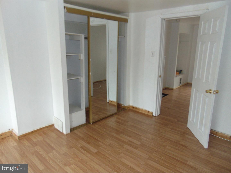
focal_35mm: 25
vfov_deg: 54.9
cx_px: 116
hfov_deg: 69.4
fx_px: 167
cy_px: 86
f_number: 3
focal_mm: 4.5
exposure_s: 1/30
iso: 200
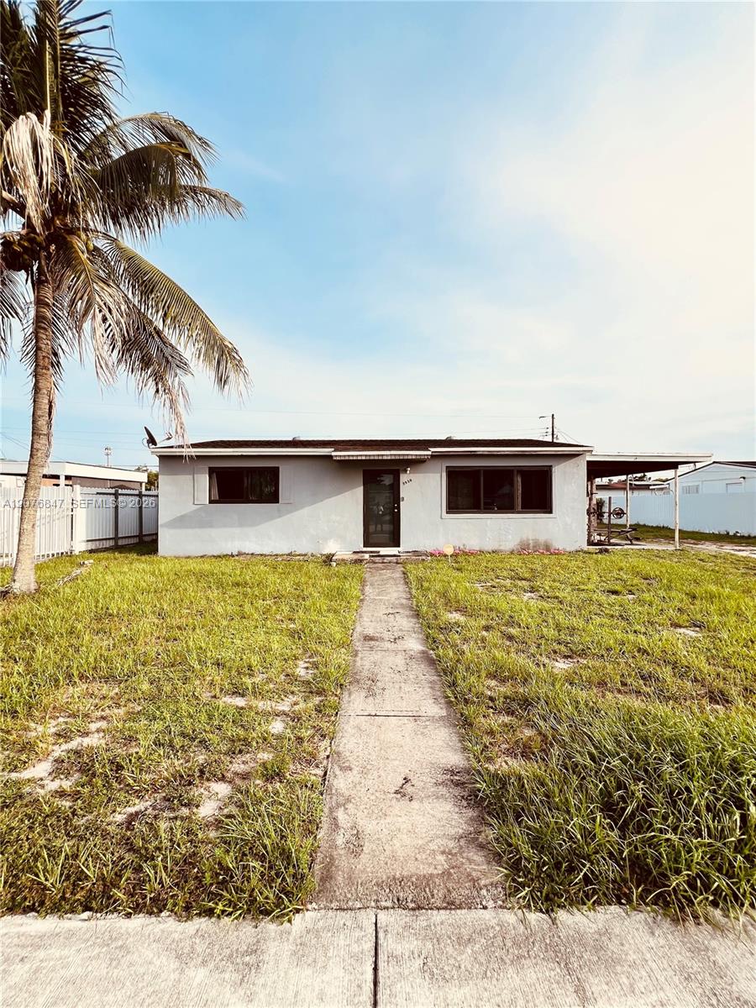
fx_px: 379
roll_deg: +1.4
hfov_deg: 89.9
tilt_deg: +1.6
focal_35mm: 13
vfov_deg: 106.2
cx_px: 378
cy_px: 504
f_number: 1.8
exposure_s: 1/1206
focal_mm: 1.57
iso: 32
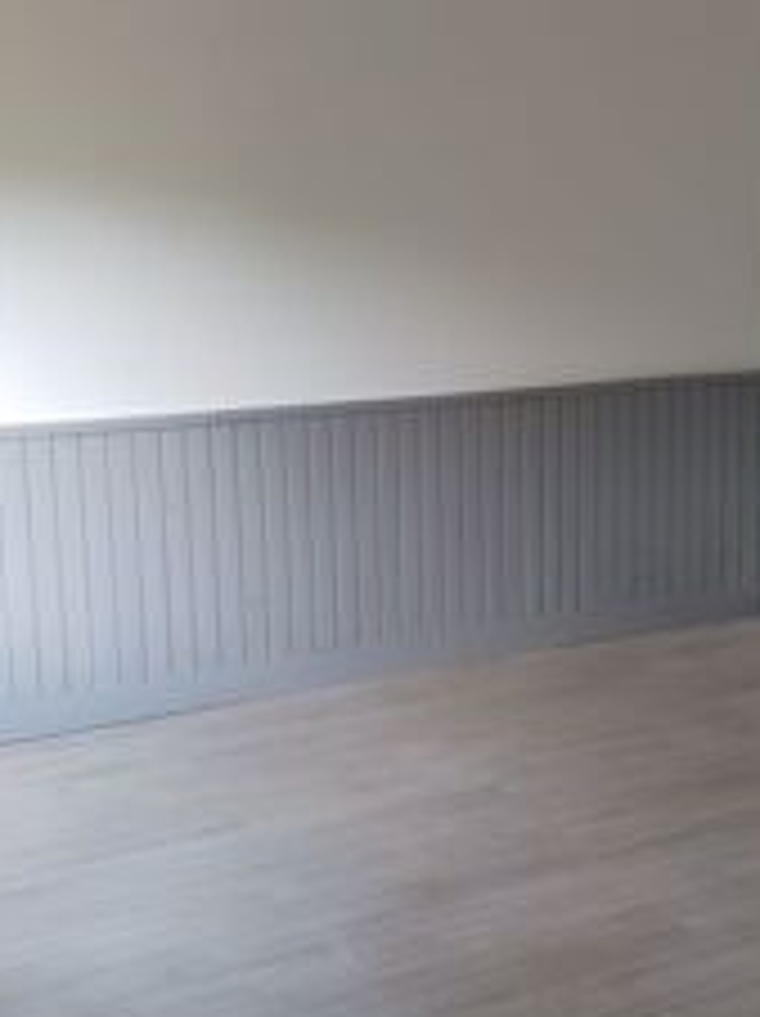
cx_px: 526
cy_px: 457
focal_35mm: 51
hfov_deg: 28.3
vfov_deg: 37.5
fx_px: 1496
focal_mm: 4
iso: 125
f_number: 1.8
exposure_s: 1/50
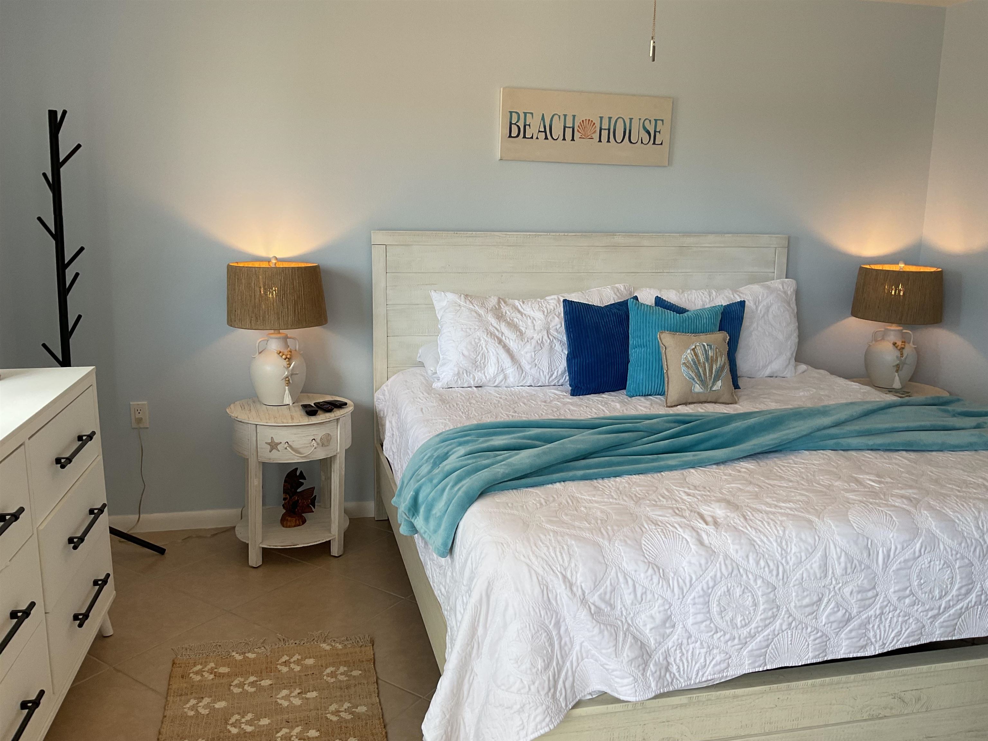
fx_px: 828
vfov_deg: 48.2
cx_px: 494
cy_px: 370
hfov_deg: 61.7
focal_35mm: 29
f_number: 1.8
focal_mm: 3
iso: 40
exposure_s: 1/120
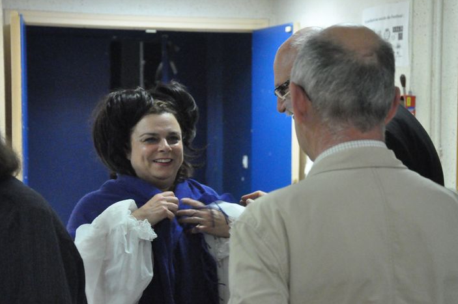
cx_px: 260
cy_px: 155
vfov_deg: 13.8
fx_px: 1258
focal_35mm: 99
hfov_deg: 20.6
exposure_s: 1/100
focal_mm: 58
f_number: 5
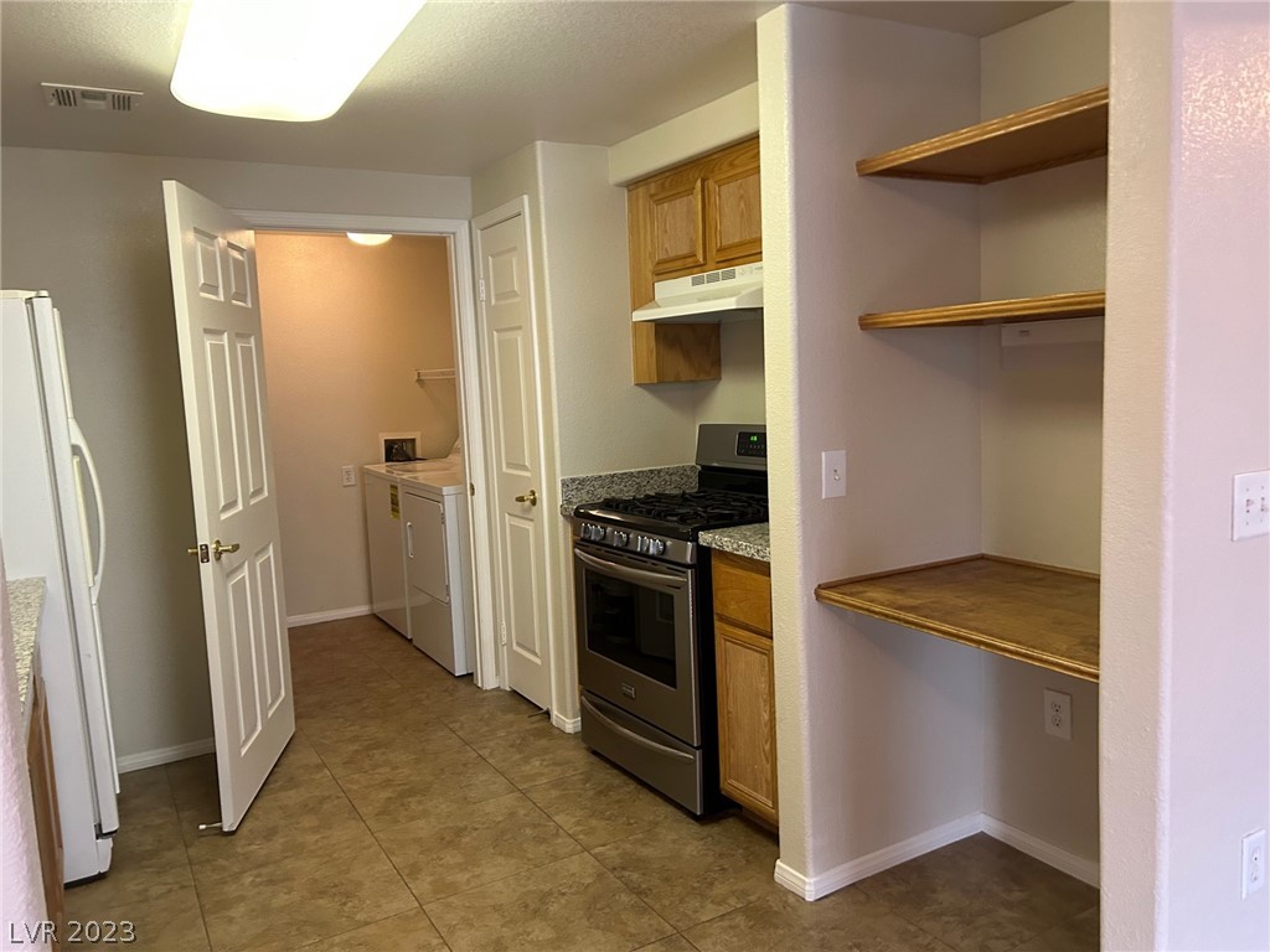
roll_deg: +2.5
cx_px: 635
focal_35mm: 26
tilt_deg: -4.9
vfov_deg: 53.1
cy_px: 476
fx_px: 954
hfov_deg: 67.3
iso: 320
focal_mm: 5.7
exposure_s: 1/60
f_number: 1.5
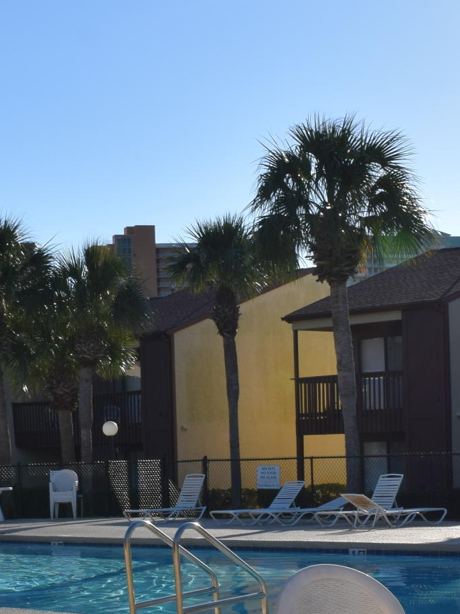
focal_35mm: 85
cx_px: 170
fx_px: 1506
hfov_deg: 17.3
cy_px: 507
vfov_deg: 22.6
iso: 100
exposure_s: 1/200
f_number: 13
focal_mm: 18
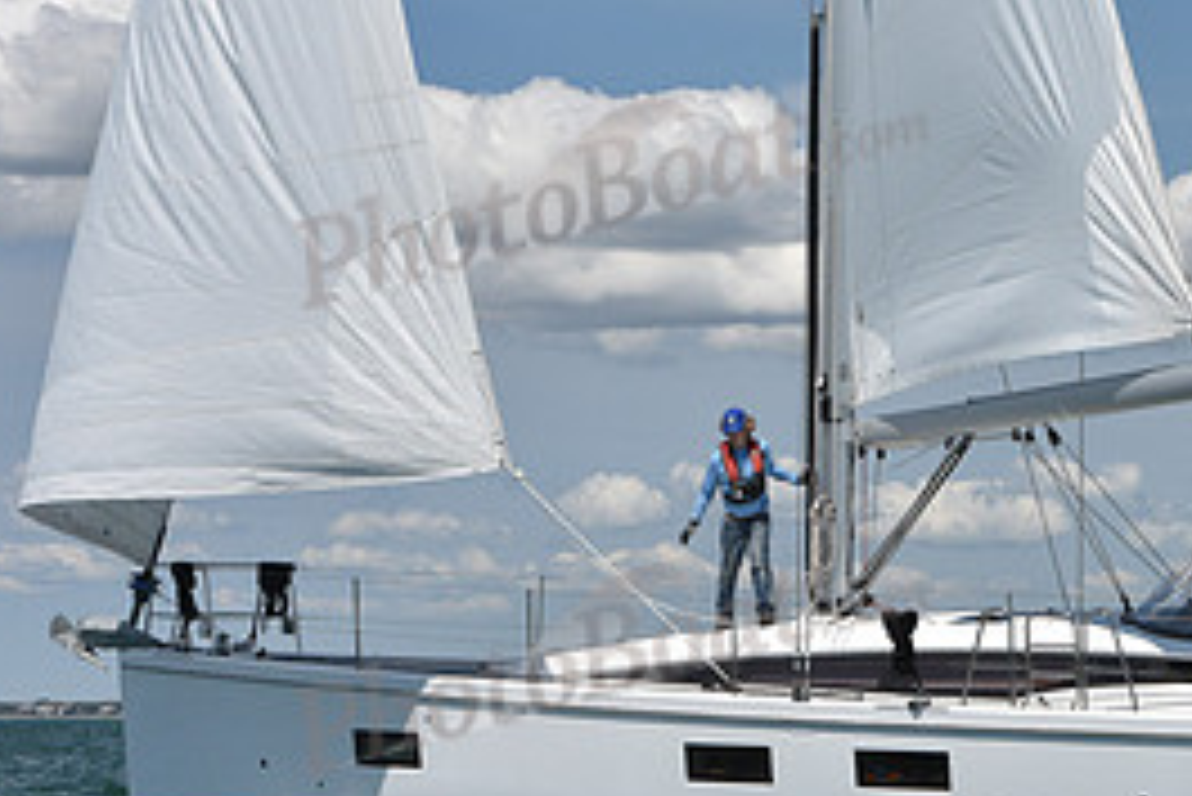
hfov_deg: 12.4
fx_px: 5433
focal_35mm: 164
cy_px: 362
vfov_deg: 8.4
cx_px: 1165
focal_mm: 75
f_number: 7.1
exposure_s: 1/800
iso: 320
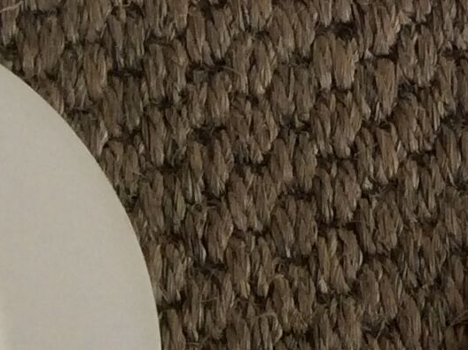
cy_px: 66
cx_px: 829
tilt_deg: -69.2
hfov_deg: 11.7
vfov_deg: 9.4
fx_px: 2121
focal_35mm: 157
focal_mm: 3.3
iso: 50
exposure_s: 1/25
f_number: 2.4
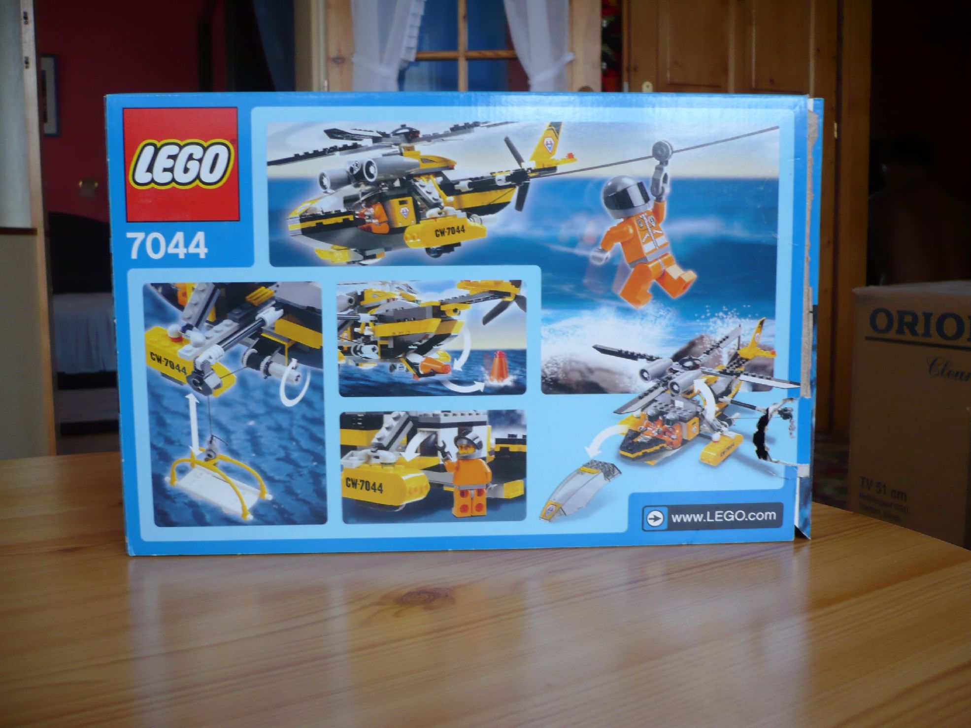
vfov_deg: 40.7
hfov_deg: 52.6
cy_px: 364
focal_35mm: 35
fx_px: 982
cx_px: 486
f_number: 2.8
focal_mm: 5.8
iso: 100
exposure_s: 1/30
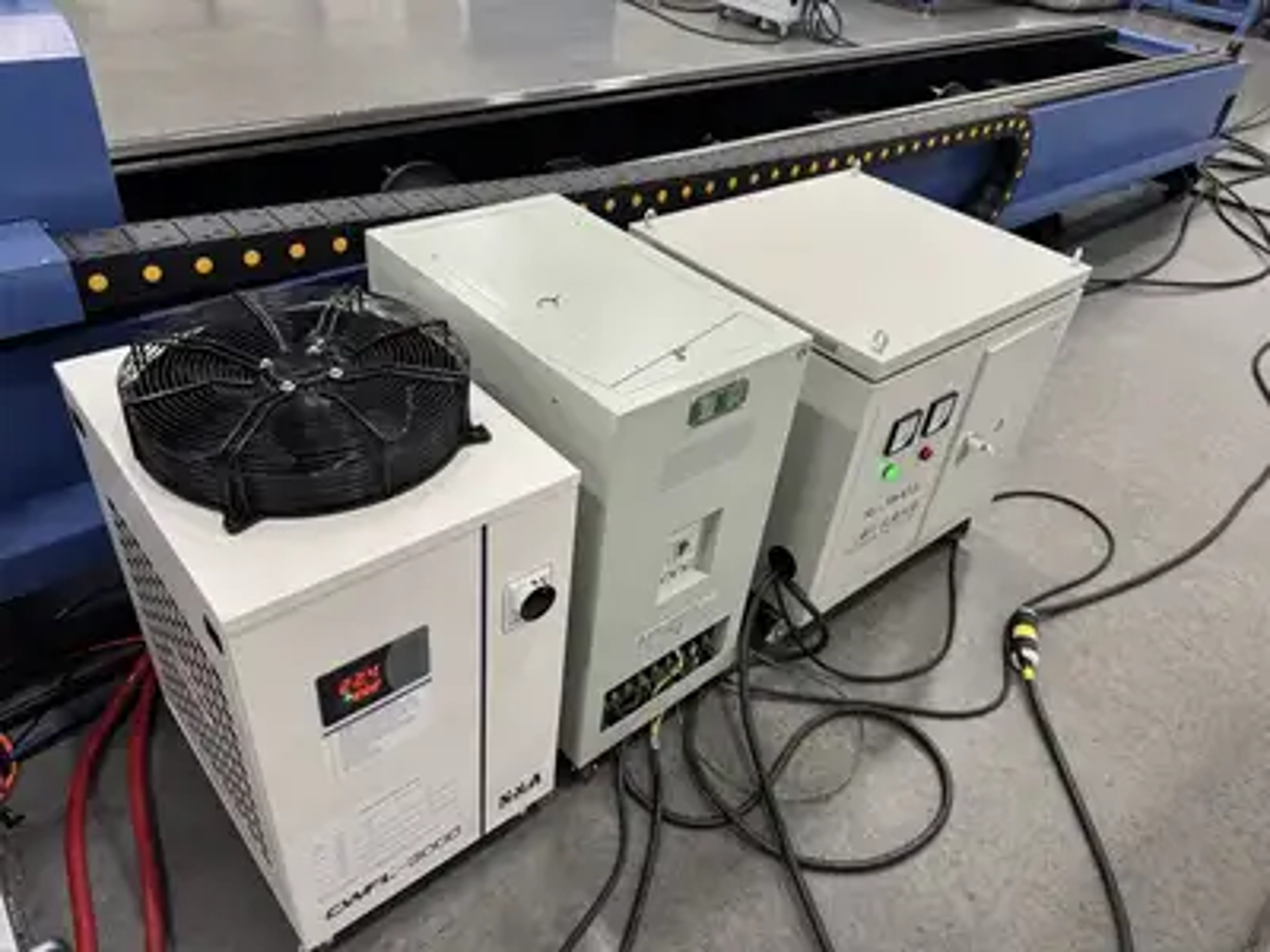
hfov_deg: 71.6
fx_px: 881
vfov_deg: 56.8
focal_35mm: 24
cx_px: 635
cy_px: 476
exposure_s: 1/87
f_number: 1.8
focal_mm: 6.8
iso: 200
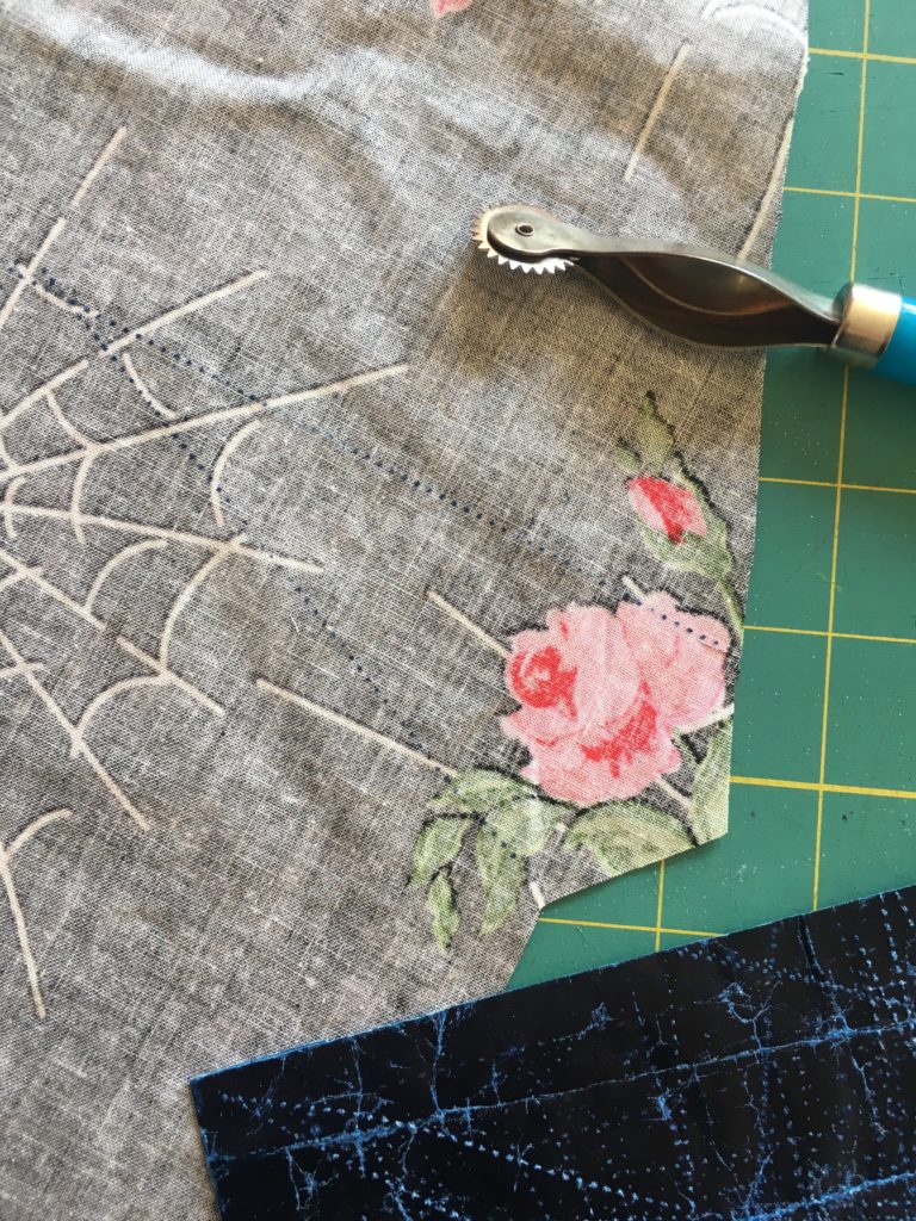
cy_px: 610
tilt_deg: -85.5
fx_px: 1023
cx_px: 458
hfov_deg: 48.2
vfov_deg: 61.7
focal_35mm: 29
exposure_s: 1/30
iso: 50
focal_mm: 4.15
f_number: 2.2
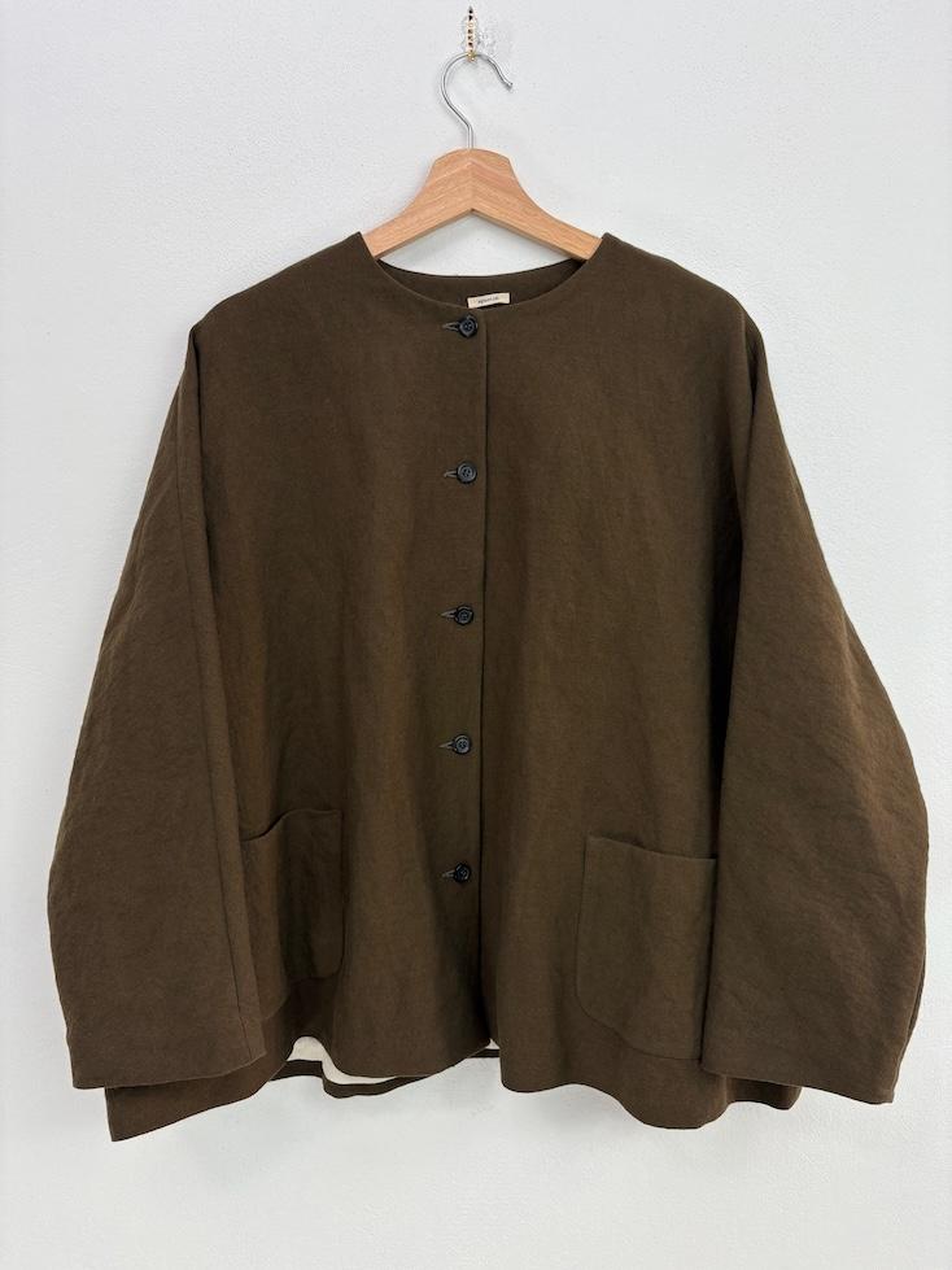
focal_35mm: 26
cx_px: 476
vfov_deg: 67.3
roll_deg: +1.3
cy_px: 635
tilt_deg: -5.9
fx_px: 954
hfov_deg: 53.1
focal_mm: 5.96
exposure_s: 1/100
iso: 40
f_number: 1.6
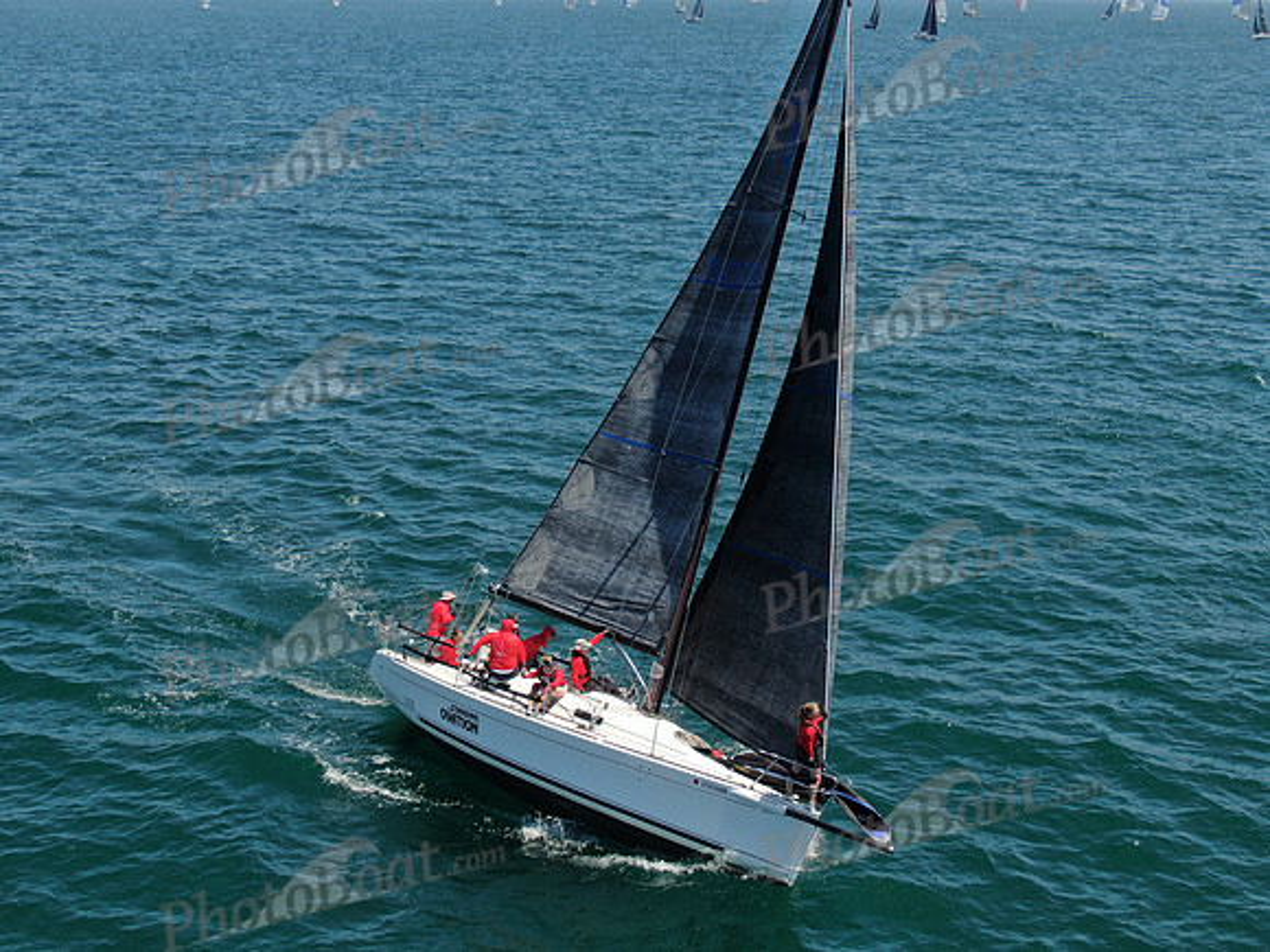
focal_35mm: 48
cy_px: 476
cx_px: 635
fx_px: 1761
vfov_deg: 30.3
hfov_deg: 39.7
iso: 100
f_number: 3.8
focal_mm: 8.6
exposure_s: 1/800
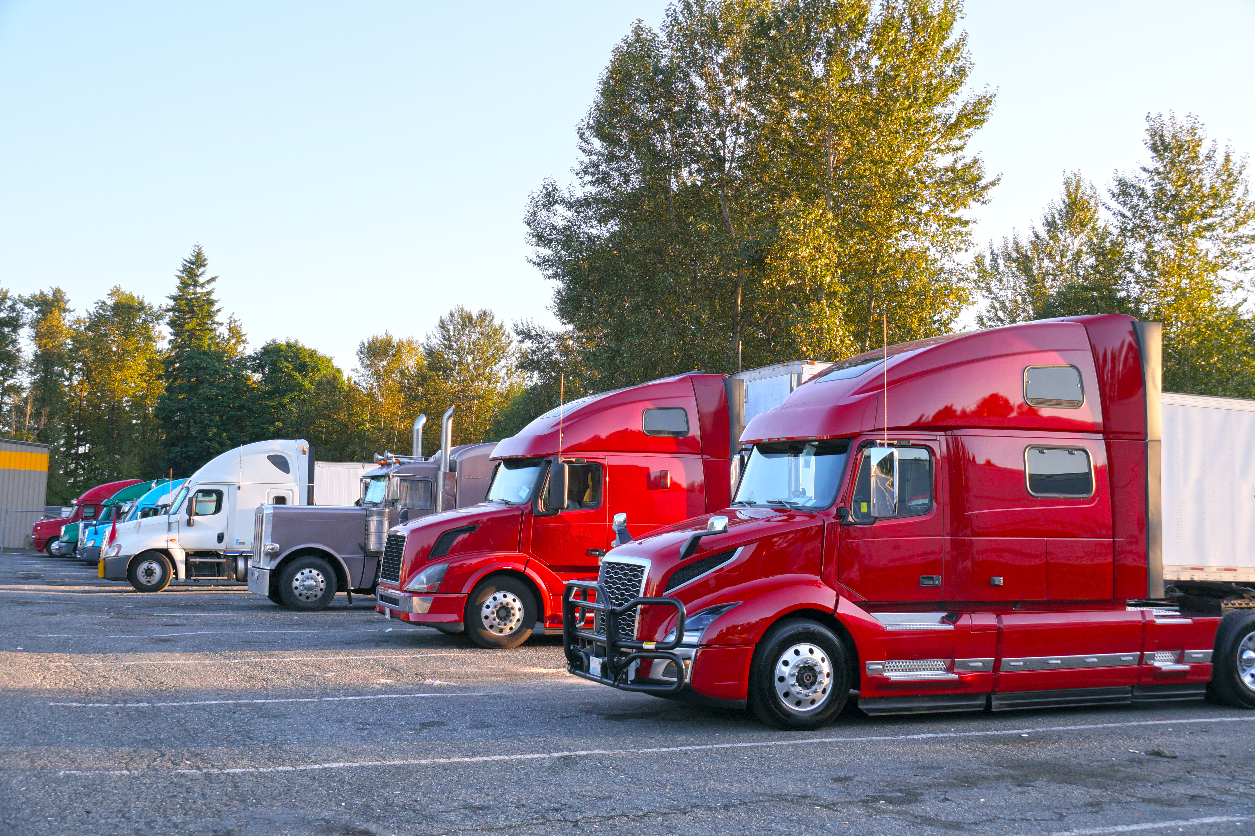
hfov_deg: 49.6
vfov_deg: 34.2
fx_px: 1359
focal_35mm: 39
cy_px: 418
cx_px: 628
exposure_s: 1/100
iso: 100
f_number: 7.1
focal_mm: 26
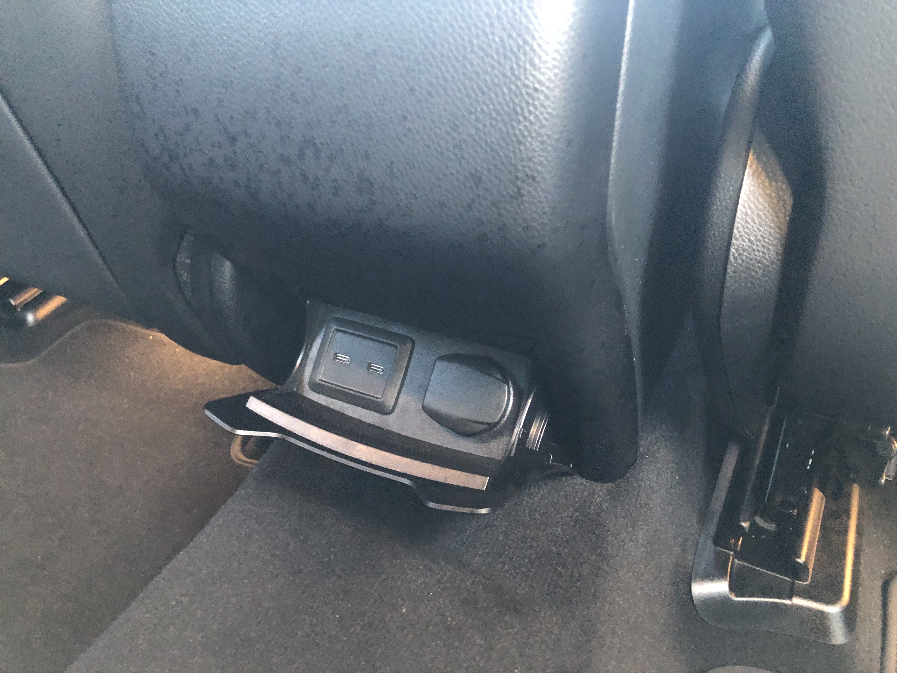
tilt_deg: -35.3
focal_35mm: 28
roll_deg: +0.9
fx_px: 726
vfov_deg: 49.7
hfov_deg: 63.4
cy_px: 336
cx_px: 448
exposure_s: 1/4
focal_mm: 3.99
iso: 100
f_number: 1.8
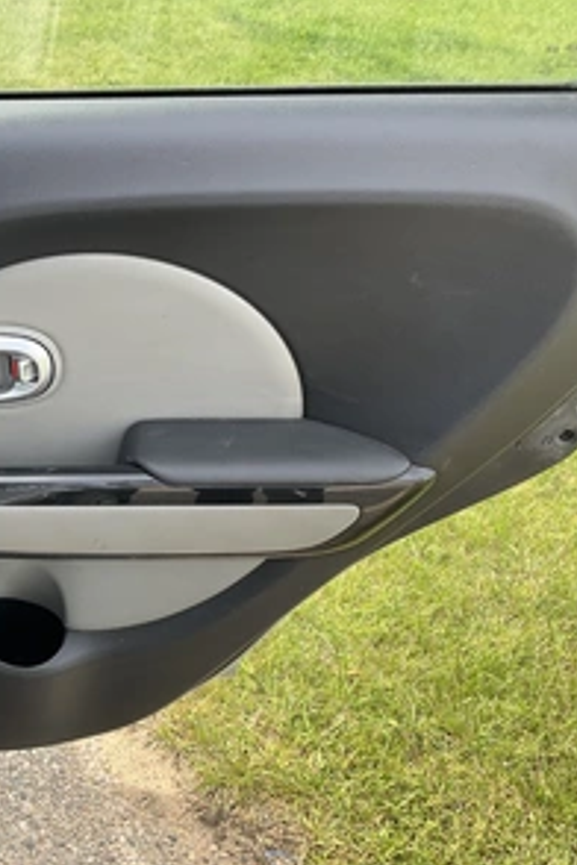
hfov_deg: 31.6
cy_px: 438
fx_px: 986
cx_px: 100
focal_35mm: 41
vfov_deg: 47.4
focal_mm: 3
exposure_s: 1/139
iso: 16
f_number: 1.8
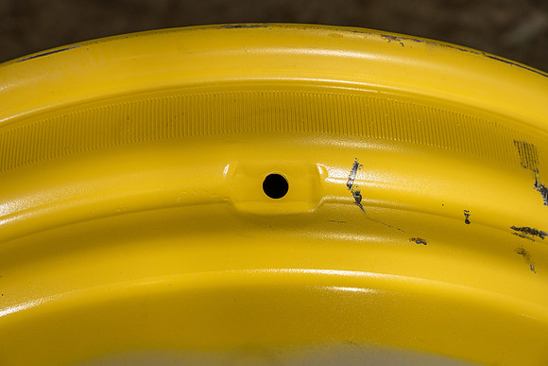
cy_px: 183
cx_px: 274
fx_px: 1035
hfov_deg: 29.6
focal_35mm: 68
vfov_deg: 20.0
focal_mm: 68
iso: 500
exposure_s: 1/100
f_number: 5.6
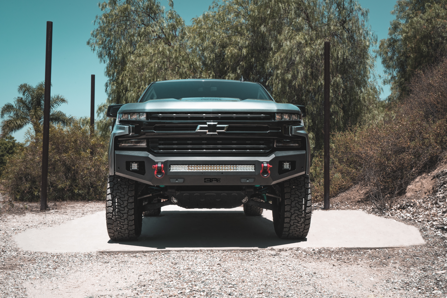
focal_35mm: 43
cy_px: 149
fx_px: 534
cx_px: 224
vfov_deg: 31.2
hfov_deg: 45.4
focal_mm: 43
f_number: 20
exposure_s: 1/400
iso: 800
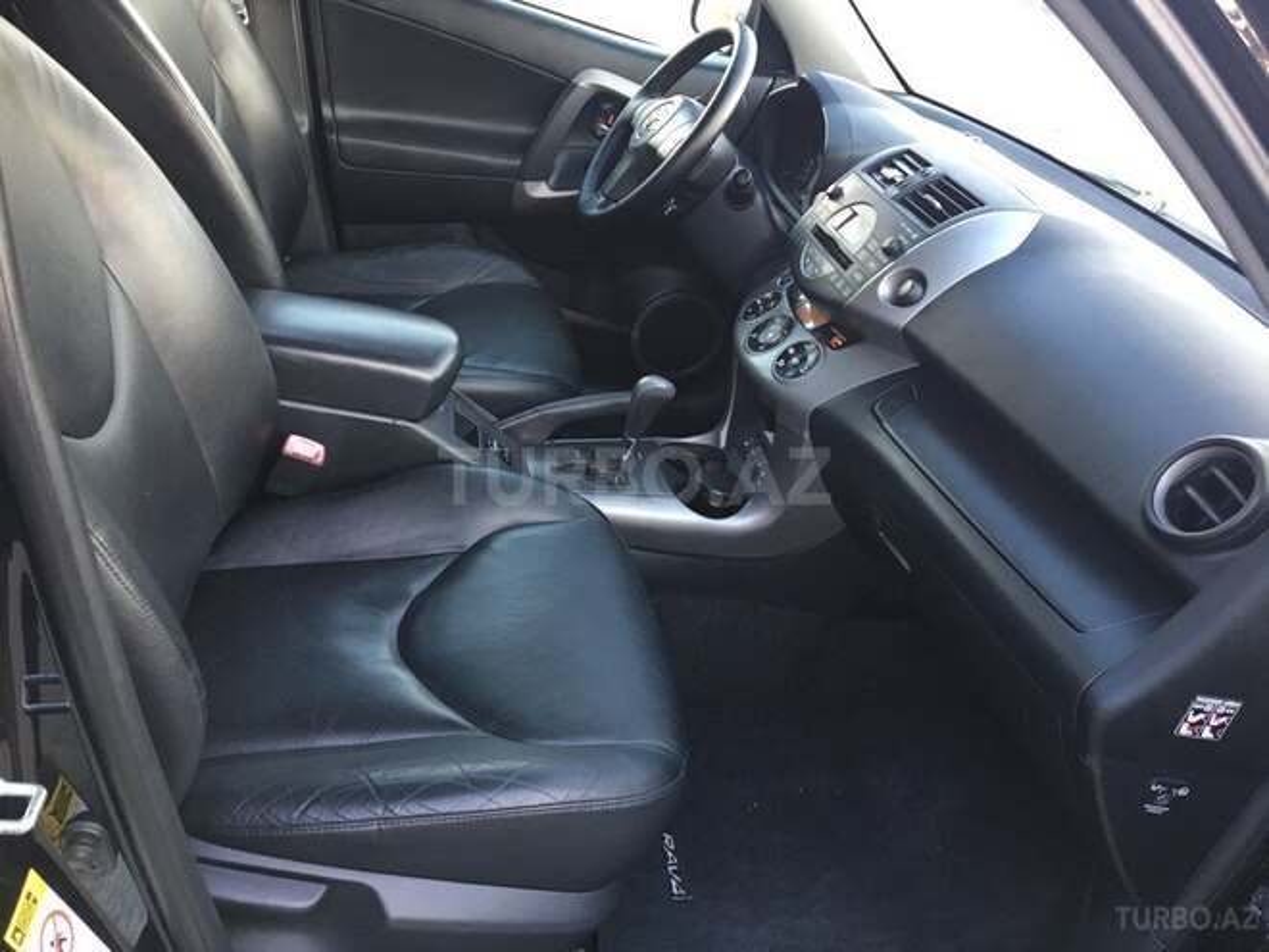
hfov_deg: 61.7
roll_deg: -16.5
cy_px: 476
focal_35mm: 29
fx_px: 1063
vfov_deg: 48.2
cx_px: 634
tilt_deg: -30.4
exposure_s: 1/33
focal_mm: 4.15
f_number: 2.2
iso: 100
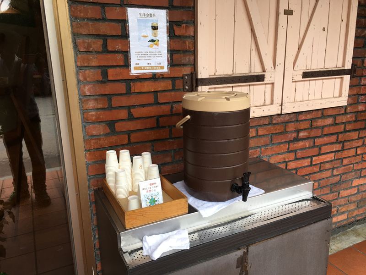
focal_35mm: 29
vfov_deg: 48.2
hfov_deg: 61.7
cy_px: 138
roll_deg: +1.7
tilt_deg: -13.8
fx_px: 307
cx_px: 183
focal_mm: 4.15
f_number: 2.2
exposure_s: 1/120
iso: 32
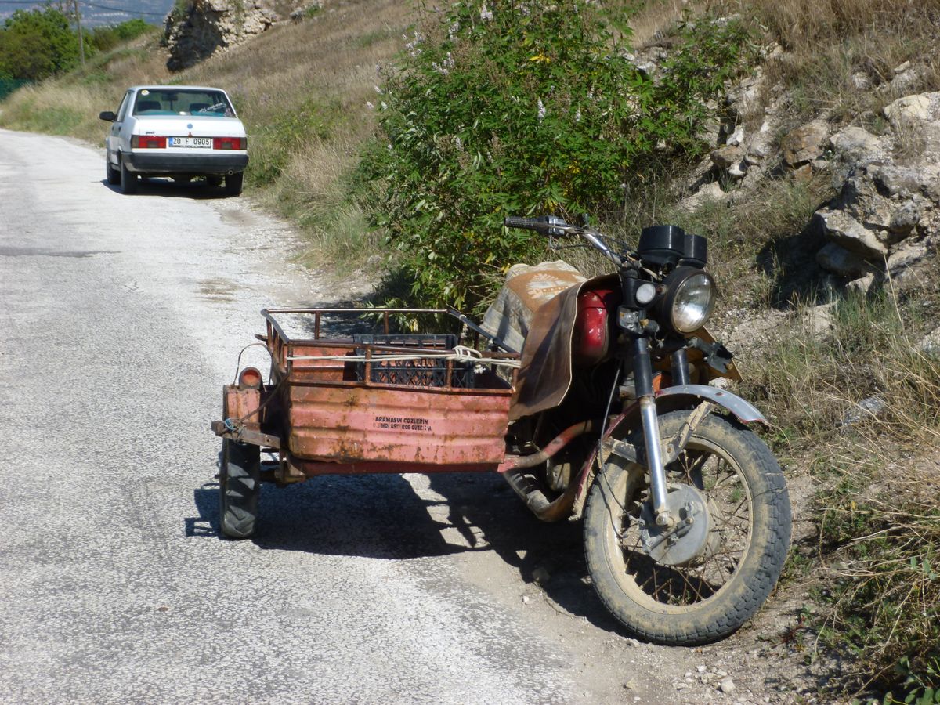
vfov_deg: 21.3
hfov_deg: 28.2
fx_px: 1874
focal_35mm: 69
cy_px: 352
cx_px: 470
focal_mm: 12.3
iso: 100
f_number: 4.6
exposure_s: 1/640
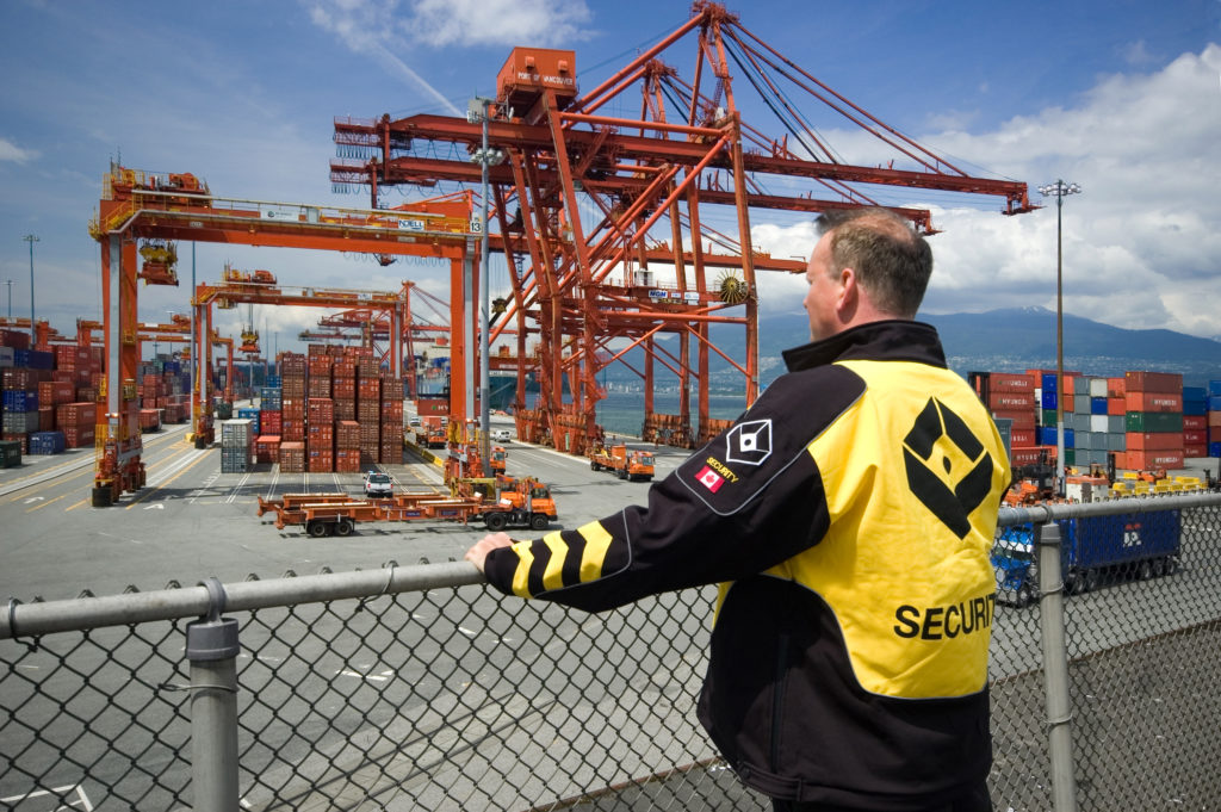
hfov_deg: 62.0
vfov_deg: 43.5
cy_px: 406
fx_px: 1017
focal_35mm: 30
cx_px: 610
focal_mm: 20
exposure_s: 1/125
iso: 200
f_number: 9.5
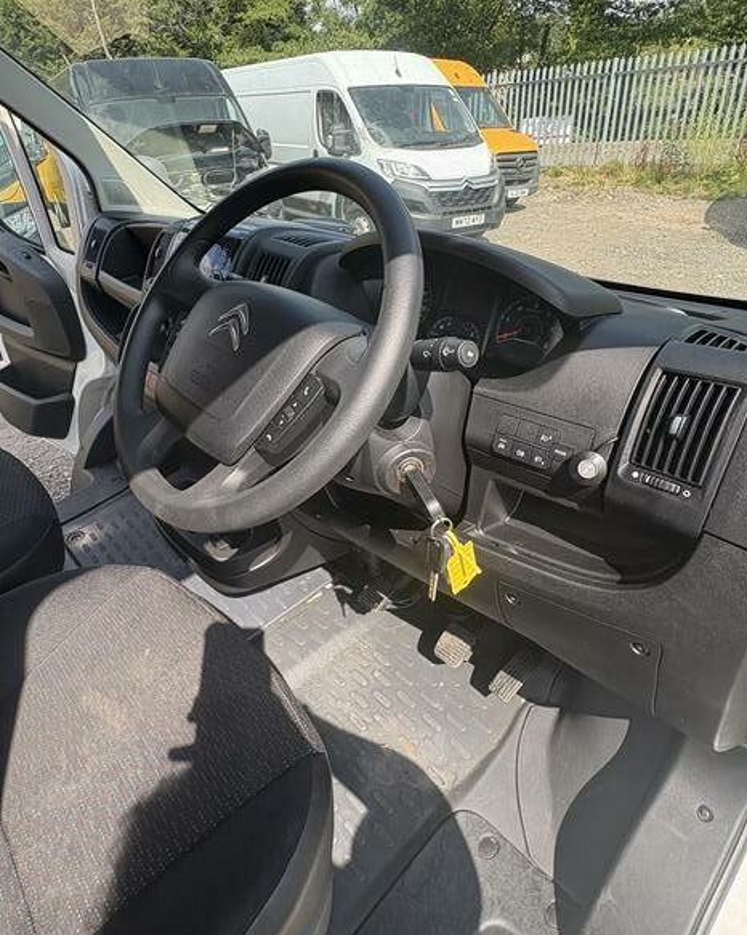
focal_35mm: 21
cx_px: 333
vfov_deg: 77.3
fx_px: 581
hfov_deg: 65.3
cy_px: 411
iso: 40
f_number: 2.2
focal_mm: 2.22
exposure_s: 1/277
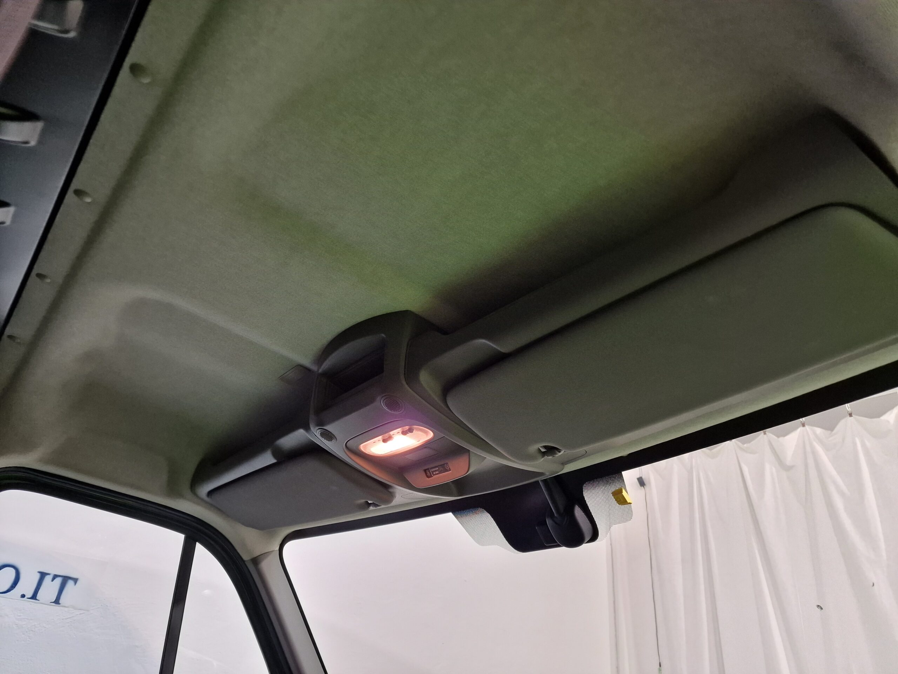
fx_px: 597
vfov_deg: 58.9
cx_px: 449
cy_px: 337
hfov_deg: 73.9
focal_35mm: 23
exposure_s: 1/50
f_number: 1.8
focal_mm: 6.4
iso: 250
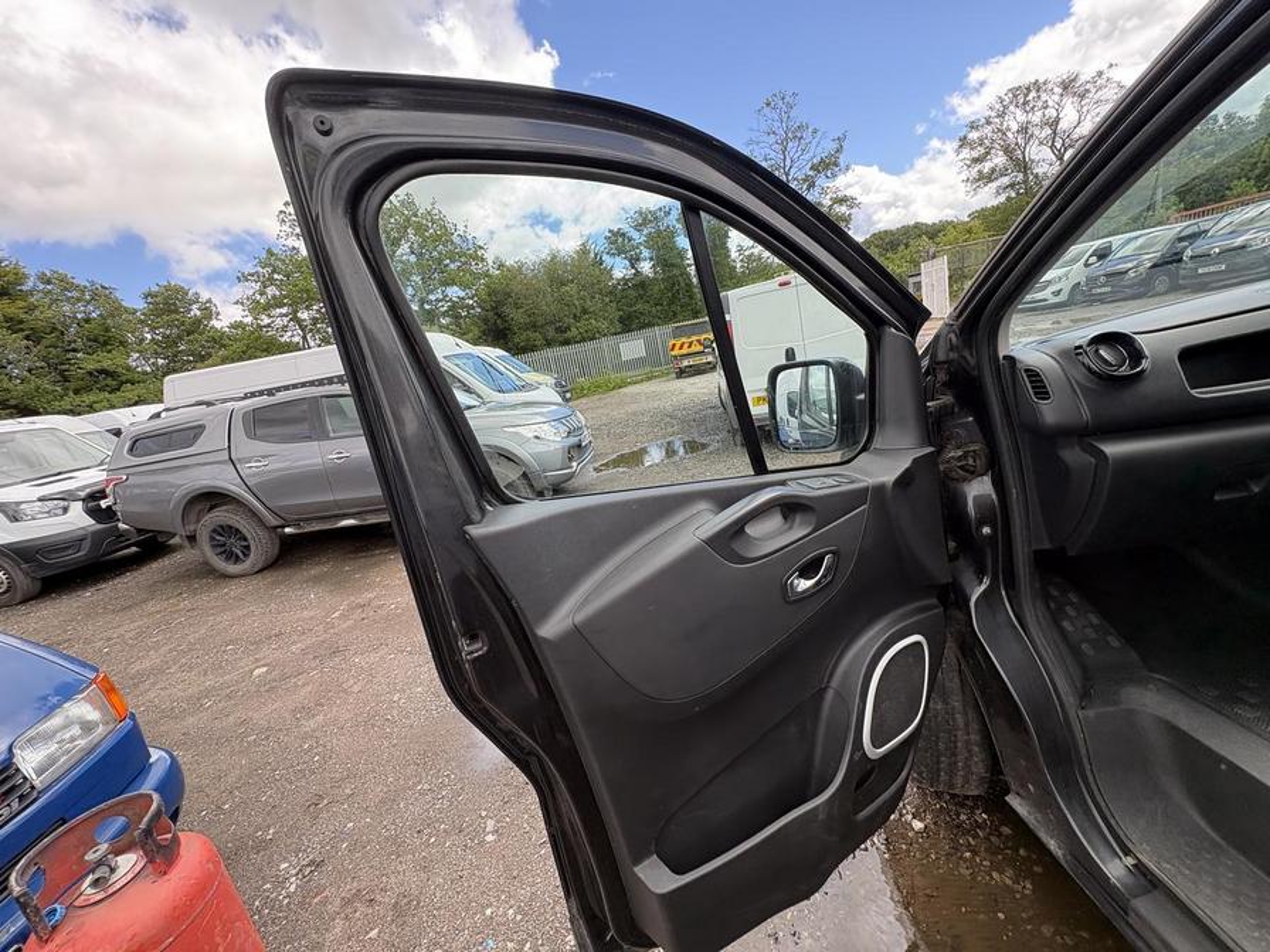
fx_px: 514
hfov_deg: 102.1
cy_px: 476
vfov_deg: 85.7
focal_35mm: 14
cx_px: 635
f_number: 2.2
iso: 40
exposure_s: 1/187
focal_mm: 2.22
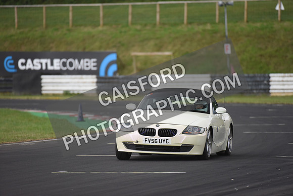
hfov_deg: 5.2
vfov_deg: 3.4
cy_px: 98
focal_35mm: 400
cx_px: 146
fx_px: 3256
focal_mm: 400
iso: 2000
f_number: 4
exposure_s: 1/1000
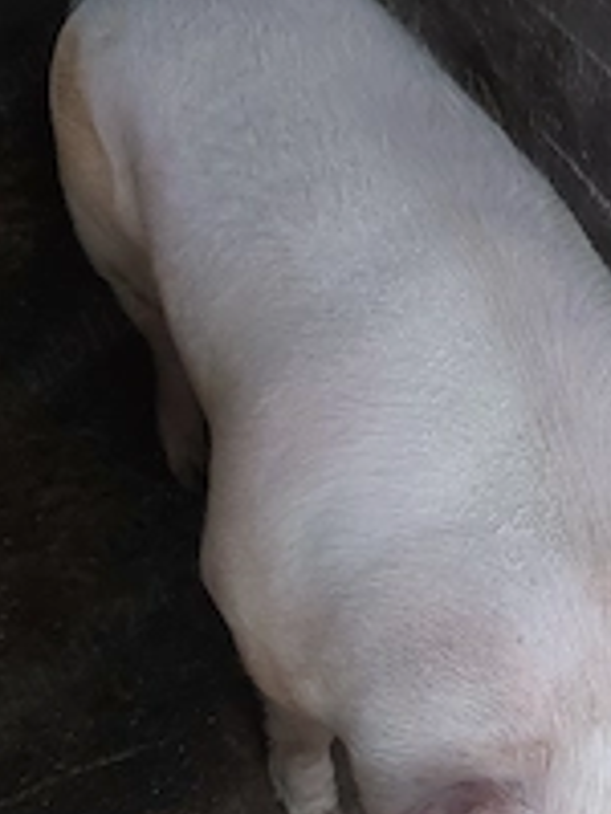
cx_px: 542
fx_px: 1130
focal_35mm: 48
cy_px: 387
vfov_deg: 39.6
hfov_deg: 29.1
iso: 500
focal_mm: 5.23
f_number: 1.8
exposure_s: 1/20
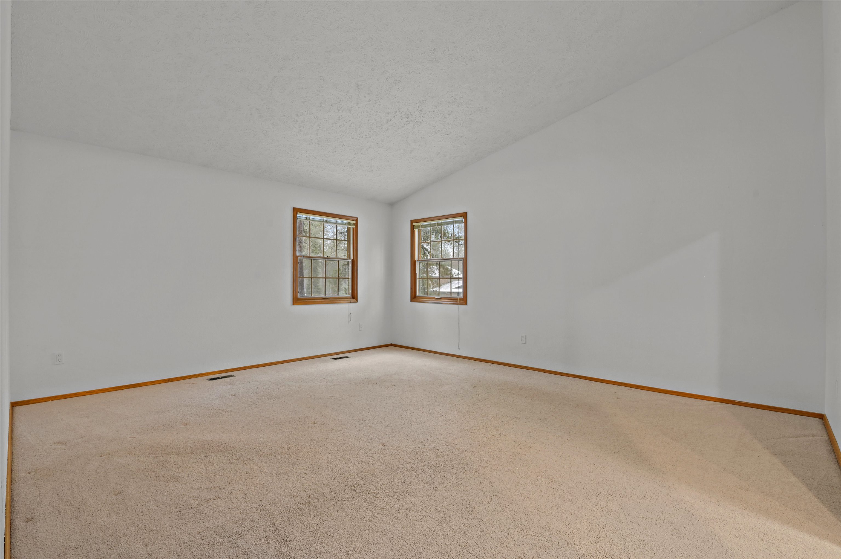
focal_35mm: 16
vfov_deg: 73.7
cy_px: 280
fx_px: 373
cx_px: 420
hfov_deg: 96.8
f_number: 8
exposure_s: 2.5
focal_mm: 16
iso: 400
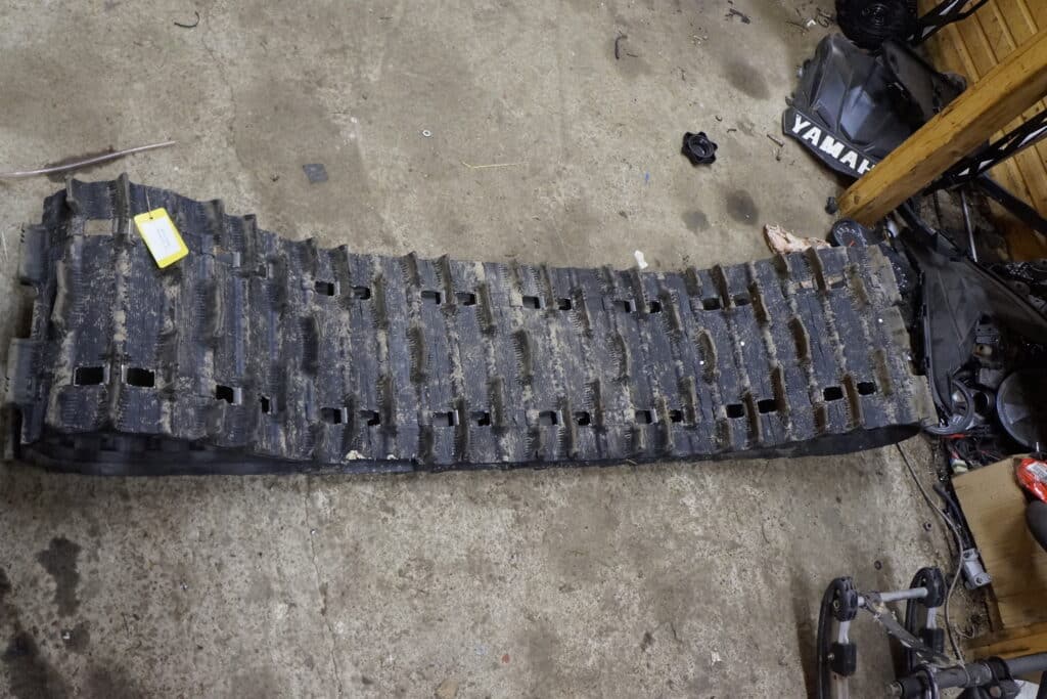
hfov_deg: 67.4
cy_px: 350
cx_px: 524
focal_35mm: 27
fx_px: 785
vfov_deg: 47.9
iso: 3200
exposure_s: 1/50
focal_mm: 18
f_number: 5
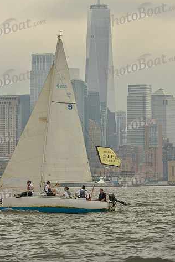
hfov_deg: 5.6
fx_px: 1784
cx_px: 74
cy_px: 102
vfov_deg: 8.4
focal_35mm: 245
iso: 400
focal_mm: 200
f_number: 9
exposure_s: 1/1250
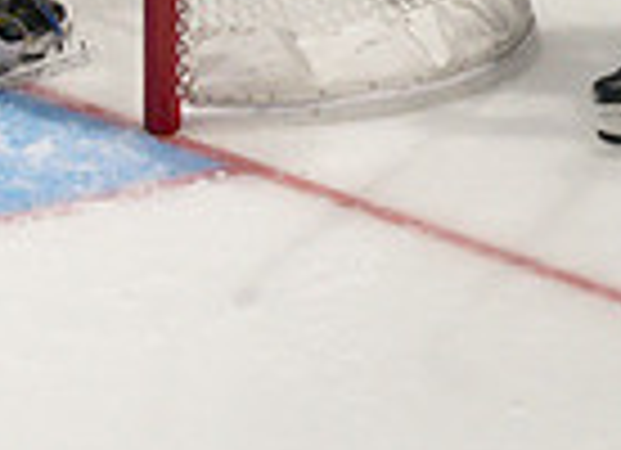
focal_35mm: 1348
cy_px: -398
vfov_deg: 1.1
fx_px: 23892
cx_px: -654
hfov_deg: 1.5
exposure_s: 1/800
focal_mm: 280
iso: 2500
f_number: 4
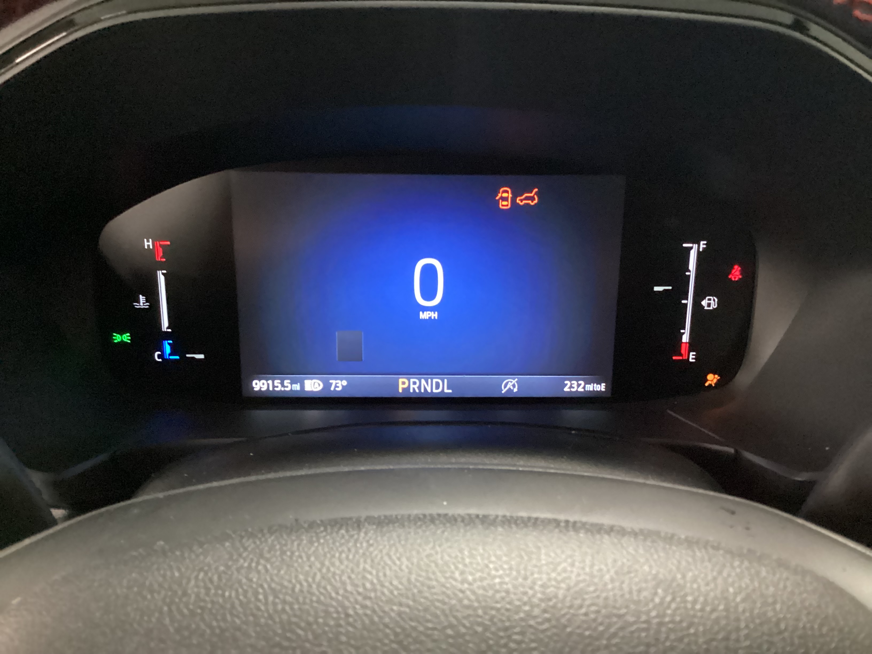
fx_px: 781
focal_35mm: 31
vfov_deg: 45.4
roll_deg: -2.1
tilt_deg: -27.3
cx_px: 436
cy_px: 327
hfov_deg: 58.4
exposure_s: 1/15
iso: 800
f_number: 2.4
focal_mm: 3.3
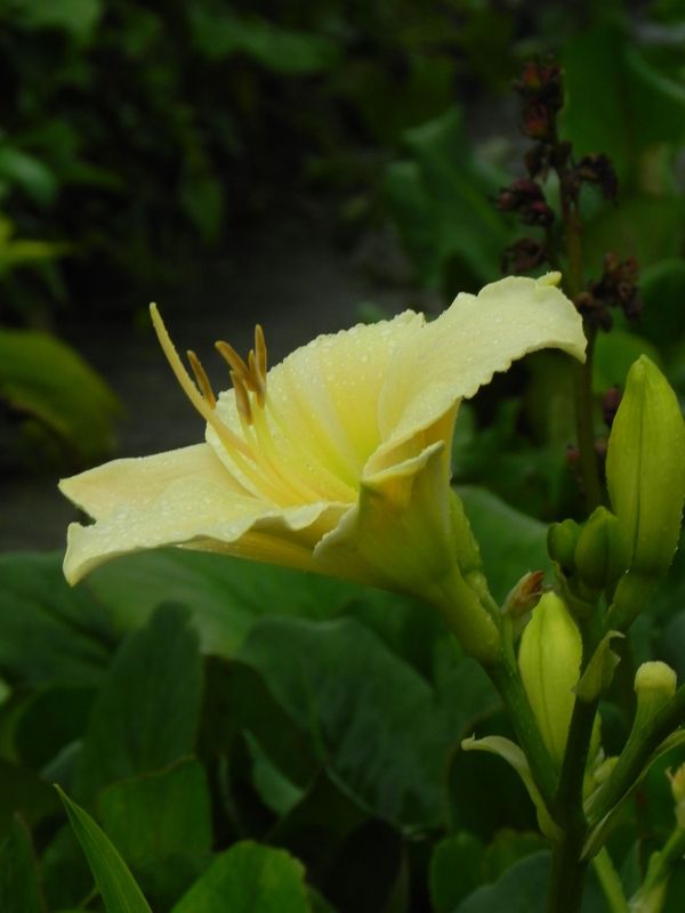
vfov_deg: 9.3
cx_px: 342
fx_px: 5594
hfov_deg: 7.0
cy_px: 456
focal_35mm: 212
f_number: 8
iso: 160
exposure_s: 1/50
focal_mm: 37.7
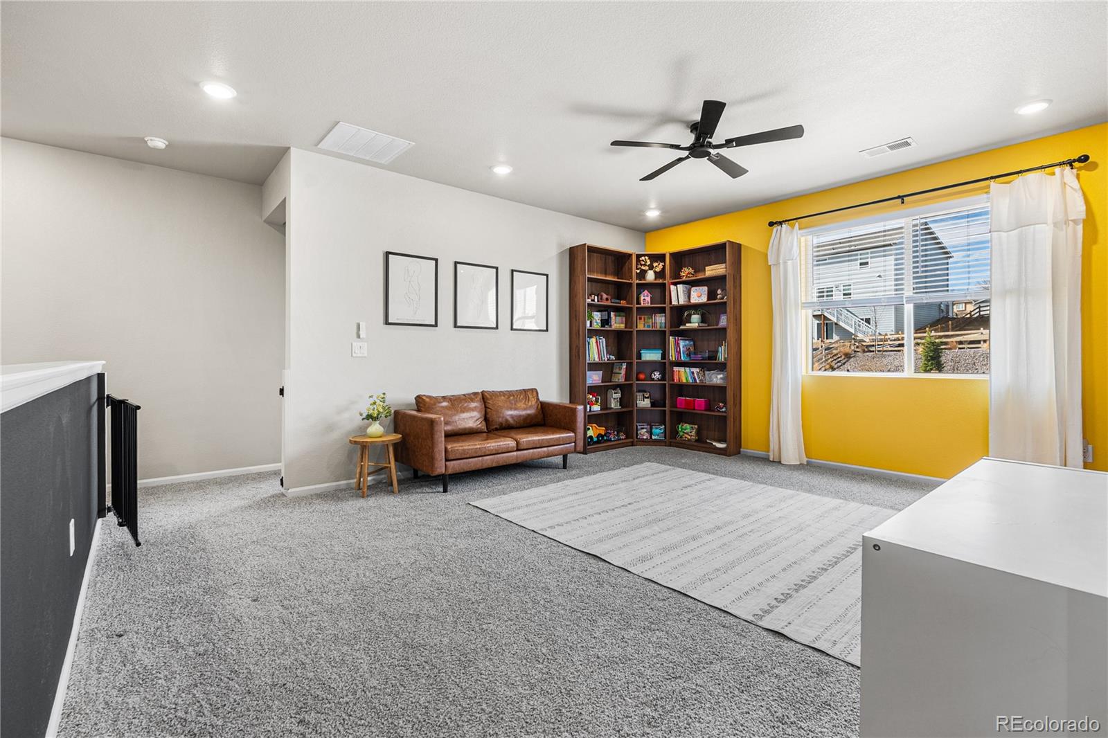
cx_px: 554
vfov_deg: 72.0
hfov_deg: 95.0
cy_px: 369
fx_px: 508
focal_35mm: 16
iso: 200
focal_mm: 16.5
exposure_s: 1/125
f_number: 8
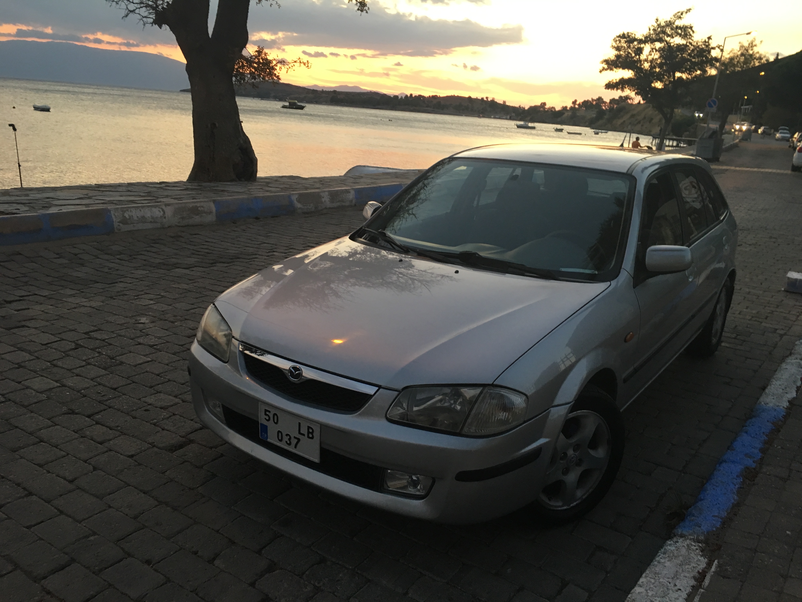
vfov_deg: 48.2
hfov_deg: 61.7
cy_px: 301
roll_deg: -5.3
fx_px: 672
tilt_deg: -12.1
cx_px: 401
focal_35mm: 29
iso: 125
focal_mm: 4.15
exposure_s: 1/33
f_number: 2.2
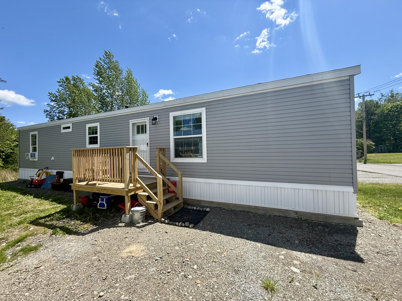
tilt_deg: +1.7
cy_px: 150
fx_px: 163
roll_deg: +0.9
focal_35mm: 14
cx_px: 201
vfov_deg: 85.7
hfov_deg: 102.1
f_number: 2.2
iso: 50
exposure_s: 1/1235
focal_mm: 2.22
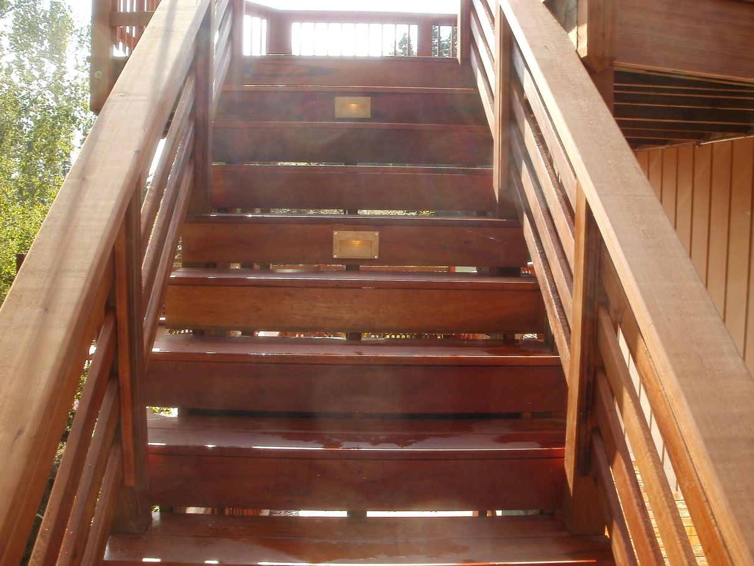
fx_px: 784
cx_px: 377
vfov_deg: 39.7
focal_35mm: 36
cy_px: 283
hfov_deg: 51.3
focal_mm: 6.3
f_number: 5.6
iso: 100
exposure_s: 1/80
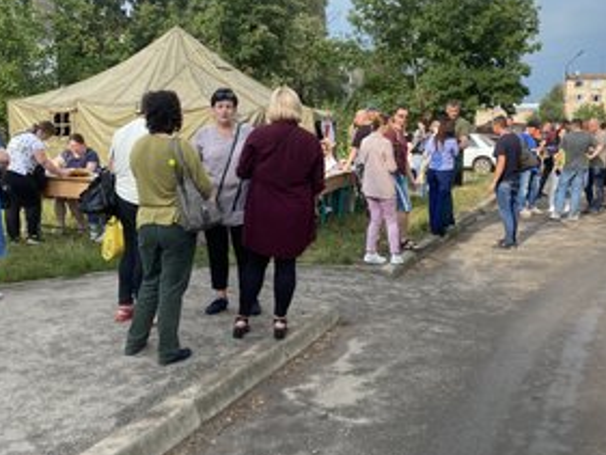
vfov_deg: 38.6
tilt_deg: -5.4
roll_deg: -0.7
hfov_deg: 50.0
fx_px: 648
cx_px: 339
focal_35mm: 37
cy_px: 190
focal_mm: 4.25
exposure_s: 1/1287
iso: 32
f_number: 1.8
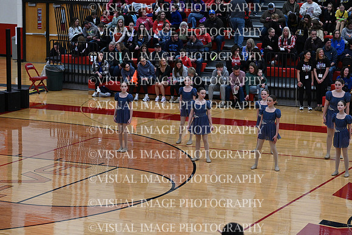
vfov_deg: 11.9
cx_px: 176
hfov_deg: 17.8
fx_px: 1125
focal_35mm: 115
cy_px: 118
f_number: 4
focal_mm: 115
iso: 4000
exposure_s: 1/400
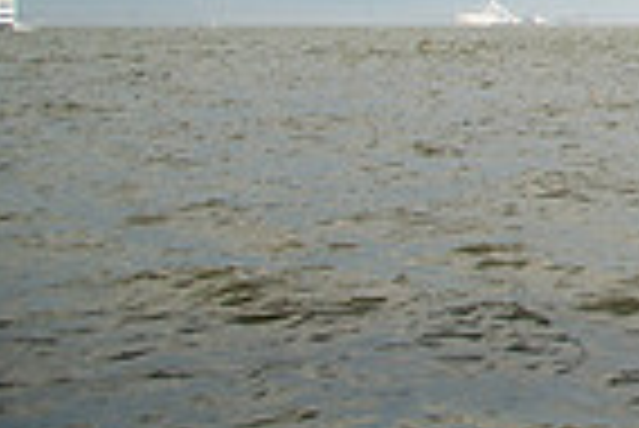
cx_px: 1246
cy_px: -291
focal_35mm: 98
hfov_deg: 16.4
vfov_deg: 12.9
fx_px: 1741
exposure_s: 1/2500
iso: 320
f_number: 5.6
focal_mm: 24
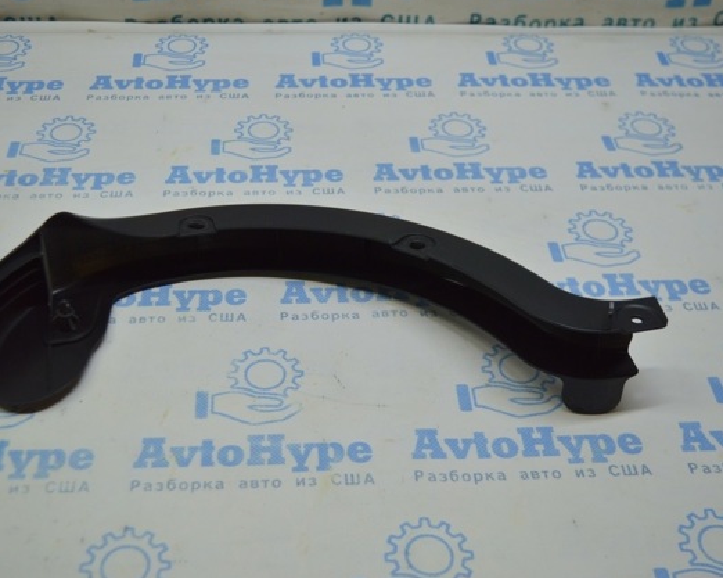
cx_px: 307
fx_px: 996
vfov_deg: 32.3
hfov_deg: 39.8
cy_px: 288
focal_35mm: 47
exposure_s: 1/125
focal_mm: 27
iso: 400
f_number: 4
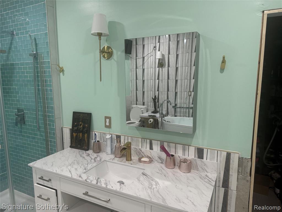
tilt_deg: -8.0
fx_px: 196
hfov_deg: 71.6
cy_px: 106
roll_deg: +1.3
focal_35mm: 24
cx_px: 141
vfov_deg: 56.8
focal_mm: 6.76
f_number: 1.78
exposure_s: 1/60
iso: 250
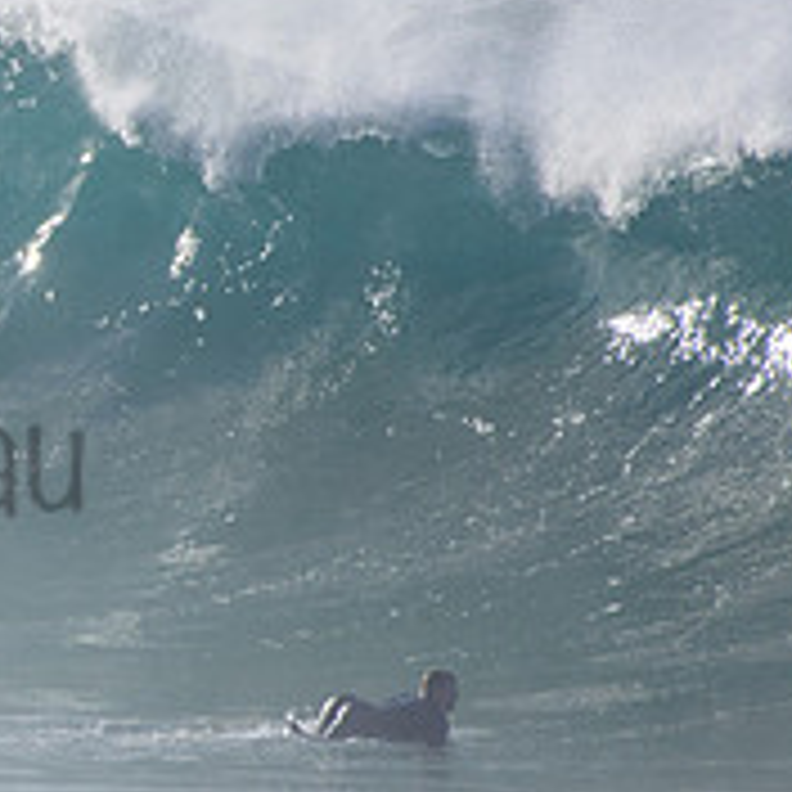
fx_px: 54411
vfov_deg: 0.8
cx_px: -392
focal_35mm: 2102
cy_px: 407
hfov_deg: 0.8
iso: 280
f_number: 5.6
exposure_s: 1/2000
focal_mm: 500
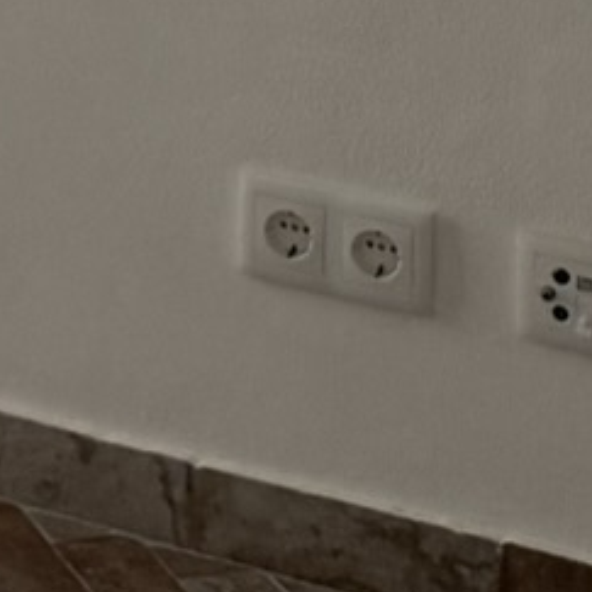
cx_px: -611
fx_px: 3463
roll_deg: -0.3
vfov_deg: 8.5
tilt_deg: -3.0
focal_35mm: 179
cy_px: -1069
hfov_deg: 9.1
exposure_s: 1/115
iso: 200
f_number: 1.78
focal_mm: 6.76
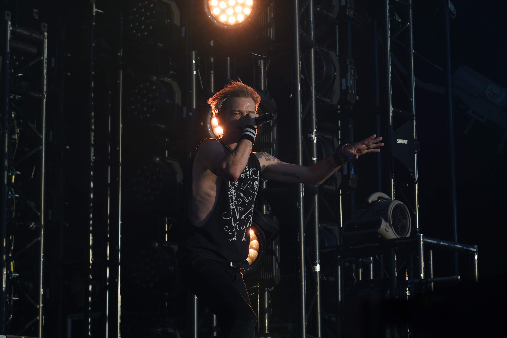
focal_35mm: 105
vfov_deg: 13.0
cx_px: 254
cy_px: 169
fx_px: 1479
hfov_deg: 19.5
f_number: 7.1
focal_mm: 105
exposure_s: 1/400
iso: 100
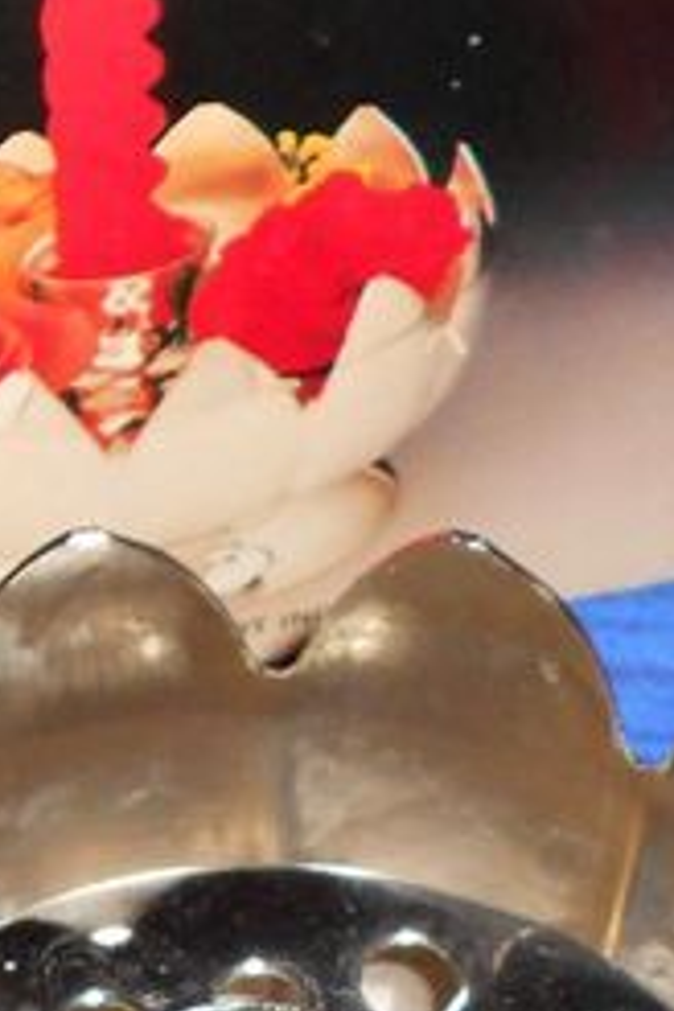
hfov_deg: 9.5
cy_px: 1138
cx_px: 181
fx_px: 4044
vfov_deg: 13.9
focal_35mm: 144
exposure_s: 1/30
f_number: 9
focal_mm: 5.8
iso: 200
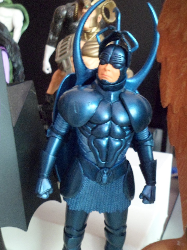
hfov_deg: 39.7
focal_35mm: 36
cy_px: 125
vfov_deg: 51.4
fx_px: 259
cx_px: 94
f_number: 3.8
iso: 400
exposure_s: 1/3
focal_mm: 6.6
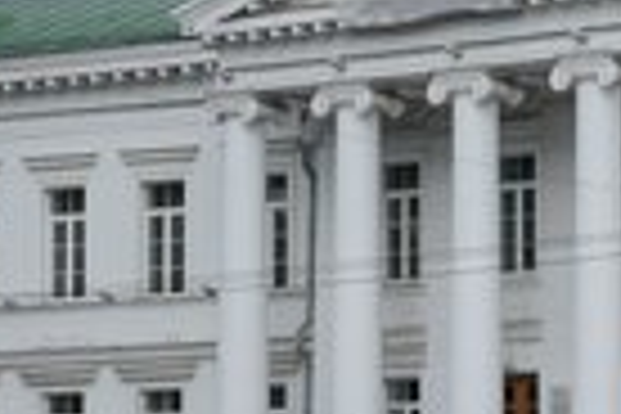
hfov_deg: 10.1
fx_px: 3501
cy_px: 259
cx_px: 554
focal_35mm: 203
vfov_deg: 6.8
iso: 160
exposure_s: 1/1600
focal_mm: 70
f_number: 4.5
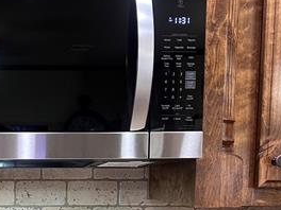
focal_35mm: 63
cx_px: 21
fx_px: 511
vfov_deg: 22.4
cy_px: 207
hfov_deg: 29.3
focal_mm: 5.7
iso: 250
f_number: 1.5
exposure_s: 1/60
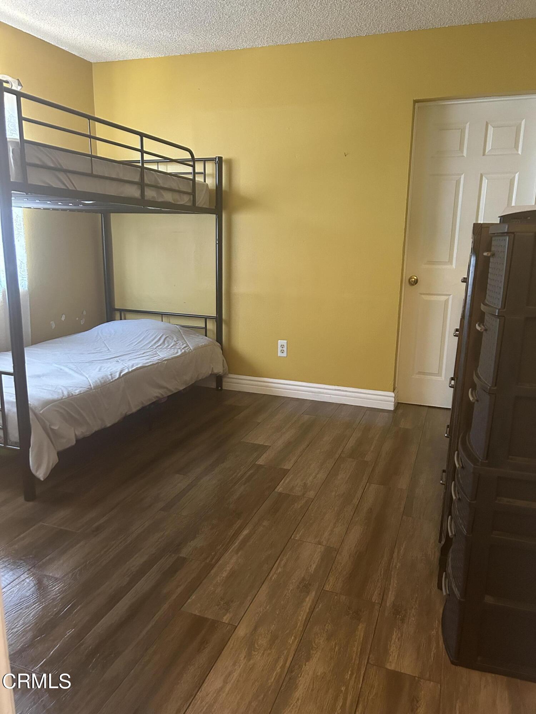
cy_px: 357
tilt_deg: -13.2
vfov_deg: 67.3
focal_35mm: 26
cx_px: 268
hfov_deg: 53.1
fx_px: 537
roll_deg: -1.4
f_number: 1.5
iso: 500
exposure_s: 1/60
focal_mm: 5.7
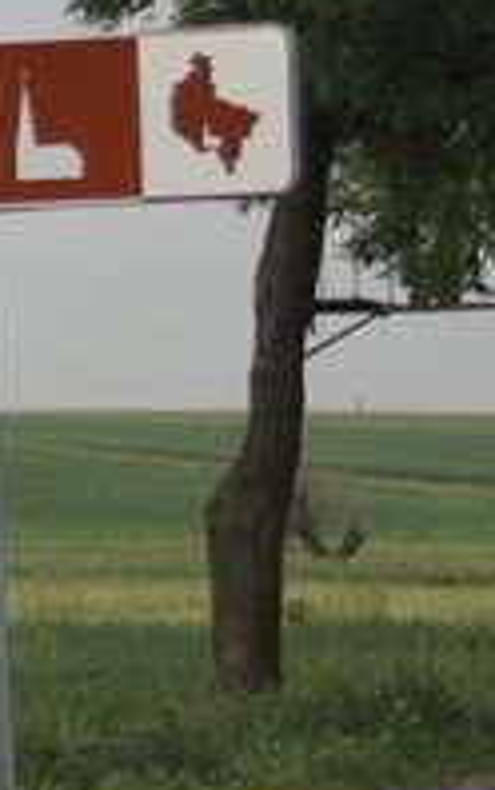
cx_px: -371
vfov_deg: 5.2
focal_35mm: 403
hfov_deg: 3.2
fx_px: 8686
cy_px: 219
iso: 100
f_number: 6.3
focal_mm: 80
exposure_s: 1/160
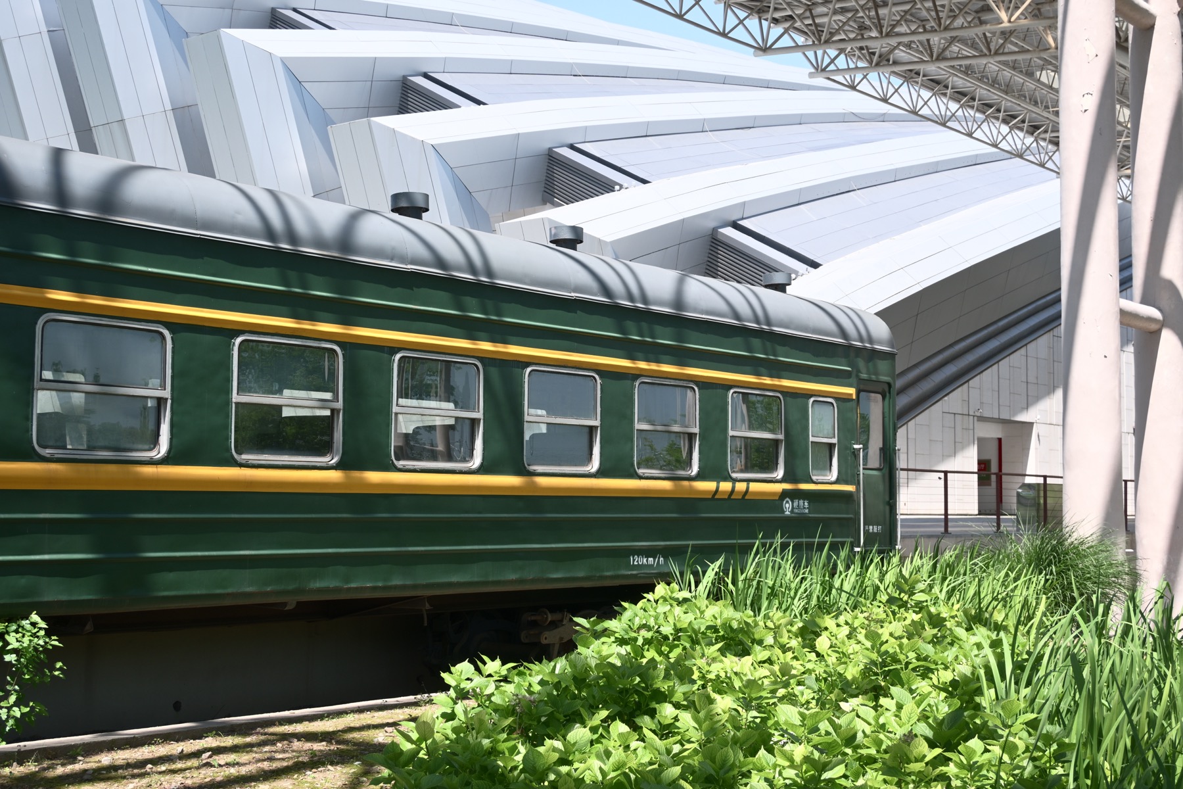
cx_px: 592
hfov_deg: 41.7
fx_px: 1553
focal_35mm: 47
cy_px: 394
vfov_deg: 28.5
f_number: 5.6
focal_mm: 31.5
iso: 100
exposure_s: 1/250
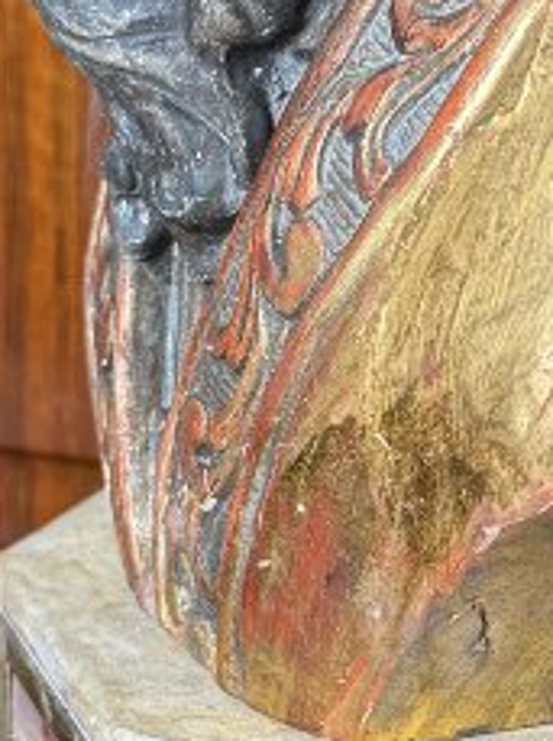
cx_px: 304
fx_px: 2691
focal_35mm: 126
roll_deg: -2.6
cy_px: 424
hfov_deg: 11.7
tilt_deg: -18.4
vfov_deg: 15.7
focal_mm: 6.76
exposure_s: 1/119
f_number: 1.78
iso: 100
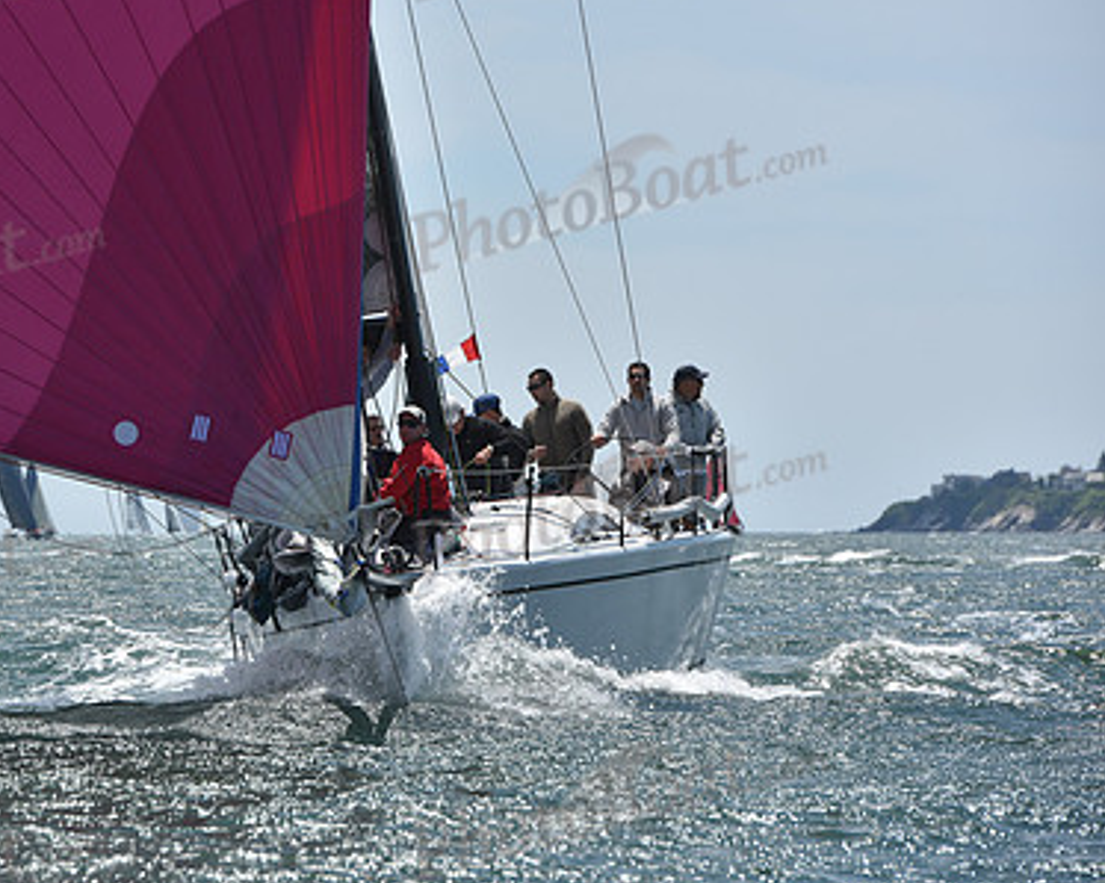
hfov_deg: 6.8
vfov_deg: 5.4
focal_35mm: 284
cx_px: 260
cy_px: 391
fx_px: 9285
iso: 250
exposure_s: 1/1250
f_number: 8
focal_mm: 195
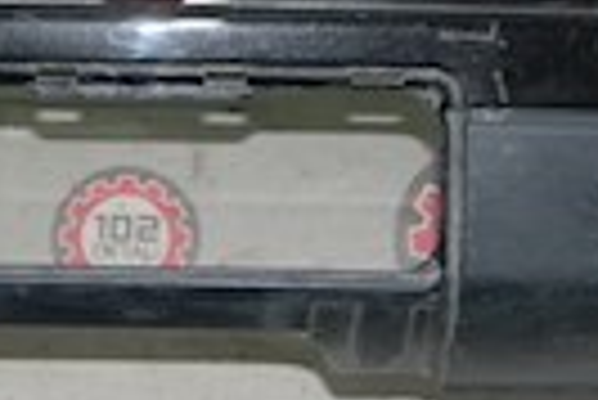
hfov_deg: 14.2
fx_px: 2395
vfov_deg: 9.1
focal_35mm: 144
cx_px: 157
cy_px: -344
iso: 400
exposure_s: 1/40
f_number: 3.5
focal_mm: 20
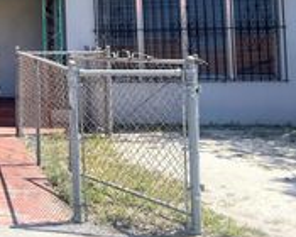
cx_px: -120
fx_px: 587
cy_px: 11
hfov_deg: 23.8
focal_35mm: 67
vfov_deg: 22.1
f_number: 1.78
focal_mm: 6.86
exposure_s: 1/3597
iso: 80
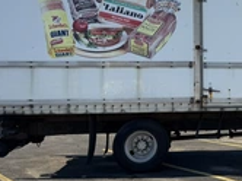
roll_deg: +1.0
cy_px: 73
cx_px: 242
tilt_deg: +2.6
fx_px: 405
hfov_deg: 30.9
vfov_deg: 25.1
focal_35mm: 58
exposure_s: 1/2801
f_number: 1.78
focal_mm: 6.76
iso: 80
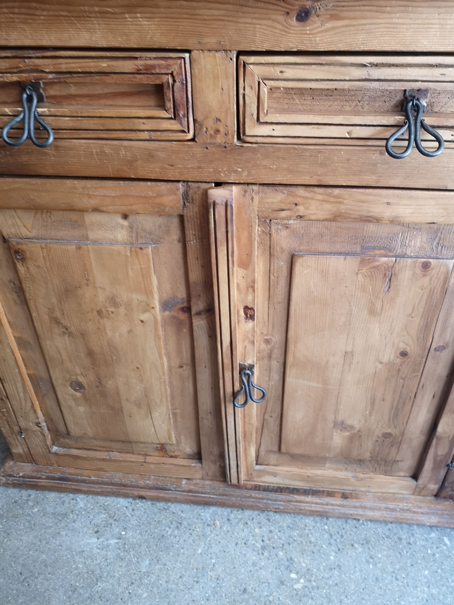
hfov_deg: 51.4
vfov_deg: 65.3
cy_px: 302
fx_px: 472
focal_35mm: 27
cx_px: 227
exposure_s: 1/33.3
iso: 250
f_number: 1.8
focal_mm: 3.95
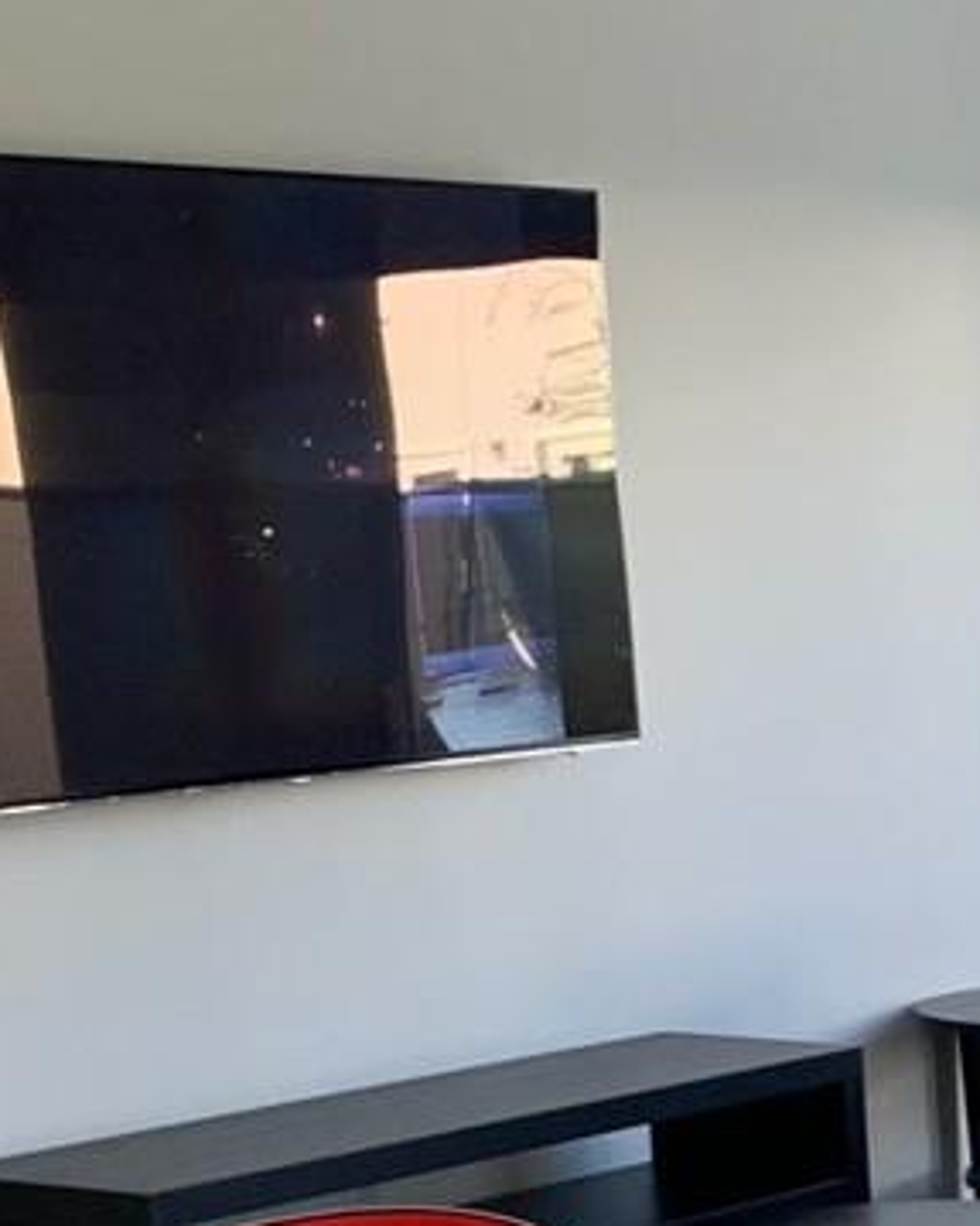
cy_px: 1325
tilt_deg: -11.5
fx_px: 4099
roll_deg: +0.6
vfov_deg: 16.5
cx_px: 1731
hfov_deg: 12.5
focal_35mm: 113
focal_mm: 4.25
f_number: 1.8
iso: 80
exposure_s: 1/120
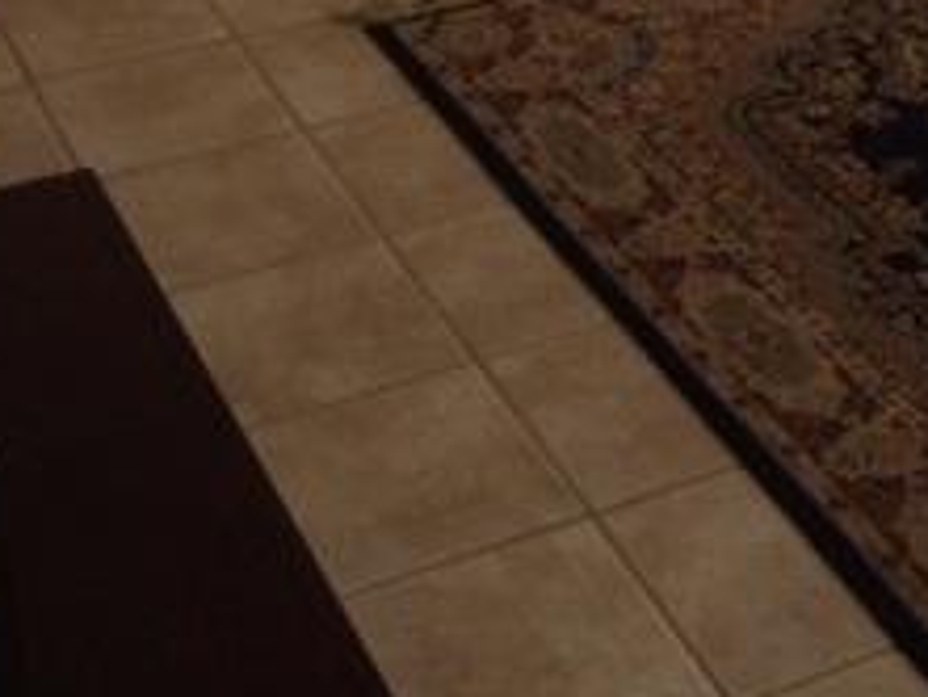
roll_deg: +0.3
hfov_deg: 23.2
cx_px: 613
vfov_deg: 16.8
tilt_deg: -24.5
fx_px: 2253
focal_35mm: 84
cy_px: -134
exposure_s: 1/30
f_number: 2.2
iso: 125
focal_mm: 4.15
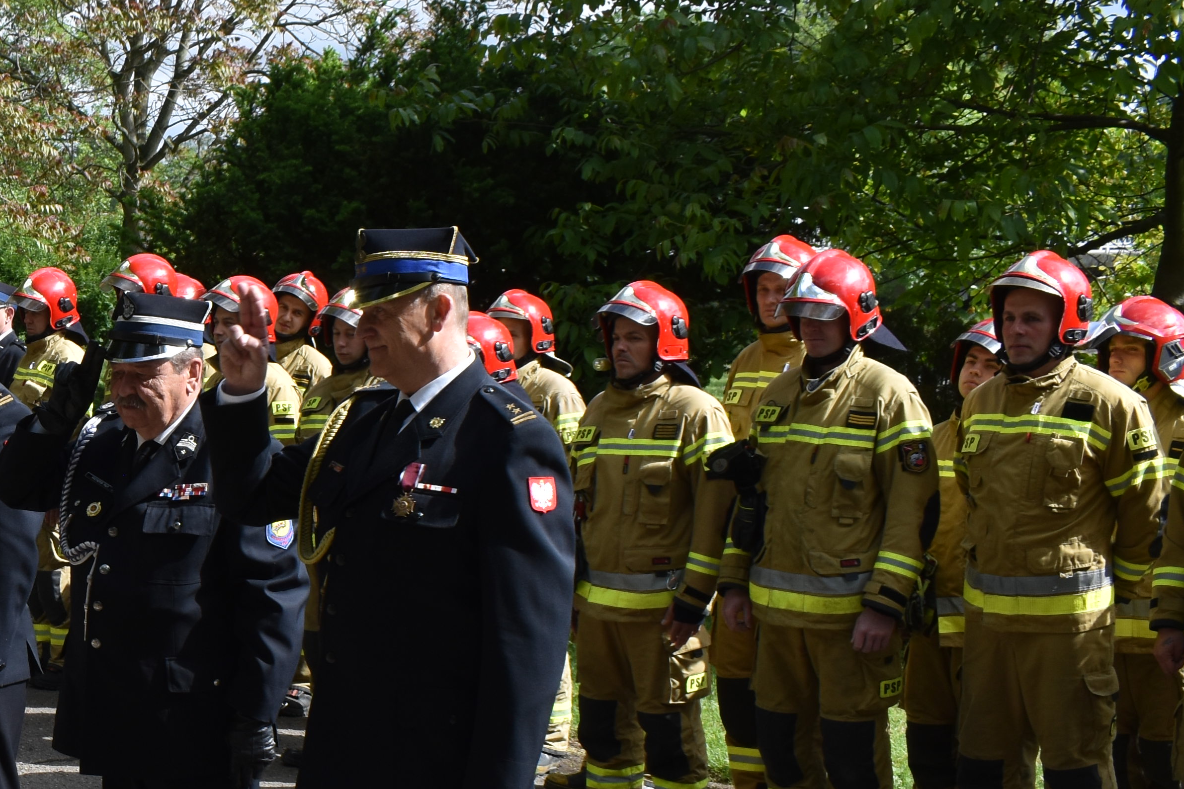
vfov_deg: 19.9
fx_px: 2236
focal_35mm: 68
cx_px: -175
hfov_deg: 26.8
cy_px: 563
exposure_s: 1/320
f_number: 9
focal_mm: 18
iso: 200
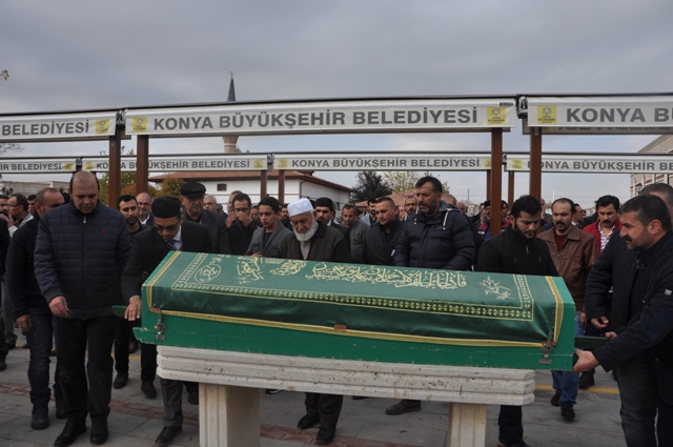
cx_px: 336
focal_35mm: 27
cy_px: 224
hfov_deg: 67.4
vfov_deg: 47.8
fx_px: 504
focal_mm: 18
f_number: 8
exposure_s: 1/250
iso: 200
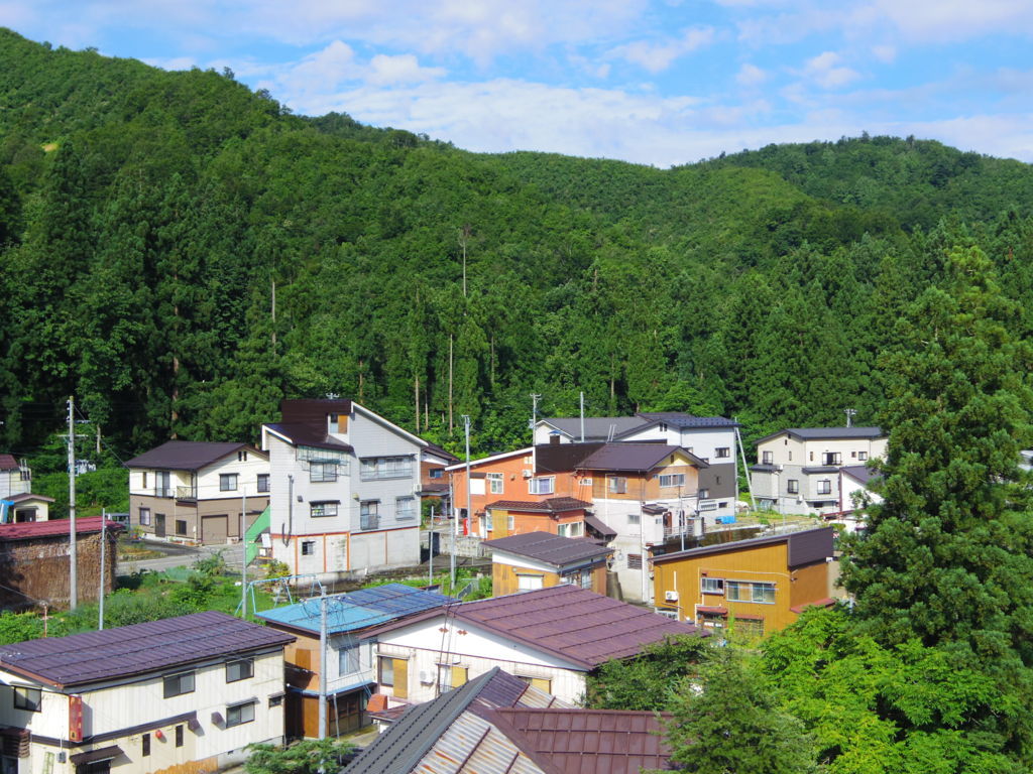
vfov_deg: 30.9
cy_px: 387
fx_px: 1403
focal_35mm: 47
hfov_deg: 40.4
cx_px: 516
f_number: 3.5
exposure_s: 1/1000
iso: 125
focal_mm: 8.5
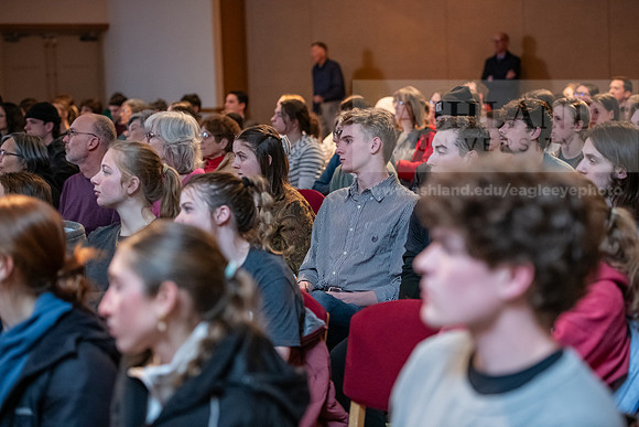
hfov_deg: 25.4
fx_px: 1420
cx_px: 320
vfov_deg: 17.1
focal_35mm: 80
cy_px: 214
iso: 3200
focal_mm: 80
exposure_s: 1/200
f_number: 3.2
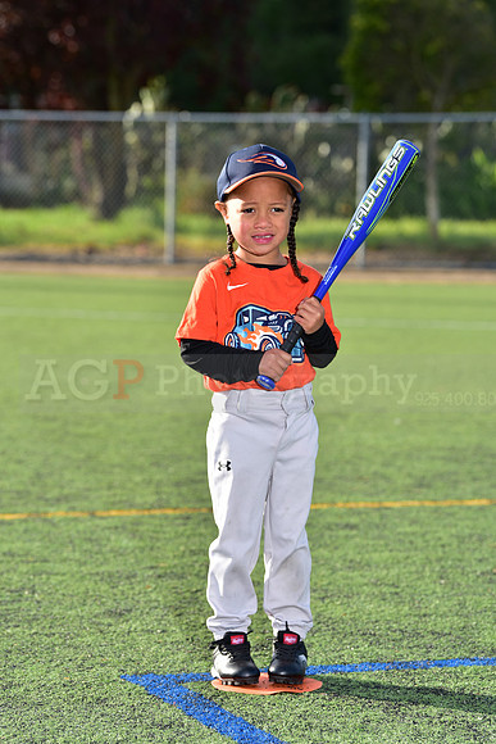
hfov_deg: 11.0
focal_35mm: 125
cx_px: 248
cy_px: 372
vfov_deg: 16.4
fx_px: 2582
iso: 64
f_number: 5
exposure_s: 1/200
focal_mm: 125
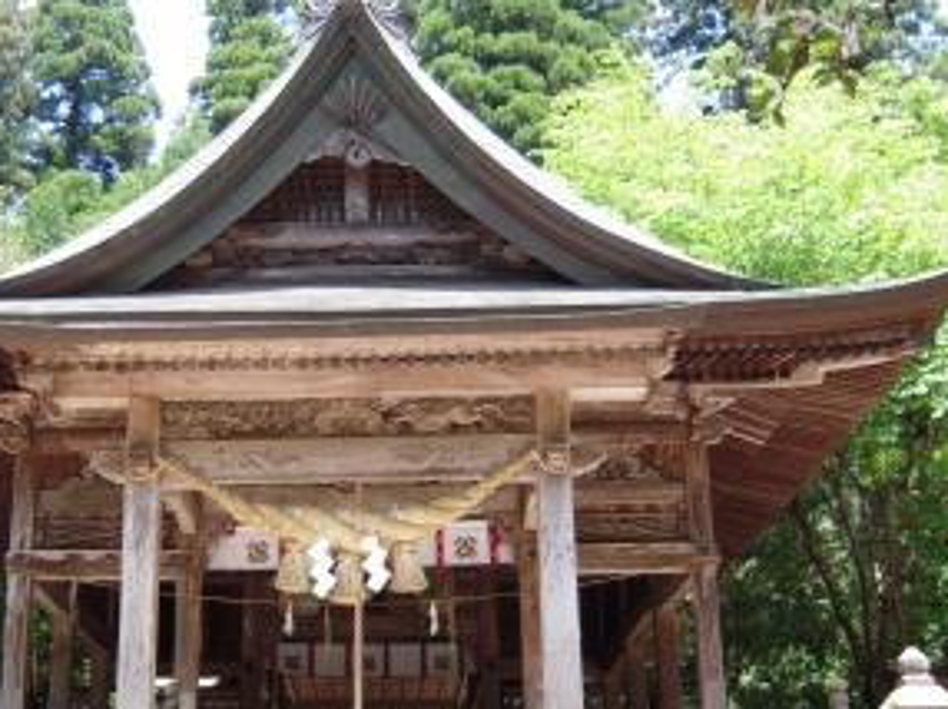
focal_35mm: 58
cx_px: 371
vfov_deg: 25.1
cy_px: 424
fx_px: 1587
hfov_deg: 33.1
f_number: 3
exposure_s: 1/250
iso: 160
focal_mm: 6.5
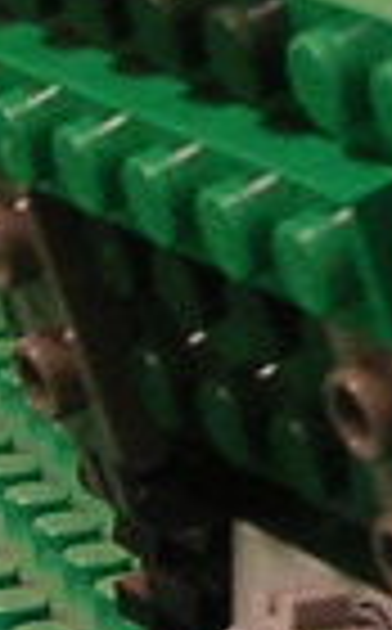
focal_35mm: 295
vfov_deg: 7.0
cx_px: 1257
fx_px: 5063
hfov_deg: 4.2
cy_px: -310
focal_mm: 5.8
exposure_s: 1/3.6
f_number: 2.8
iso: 168
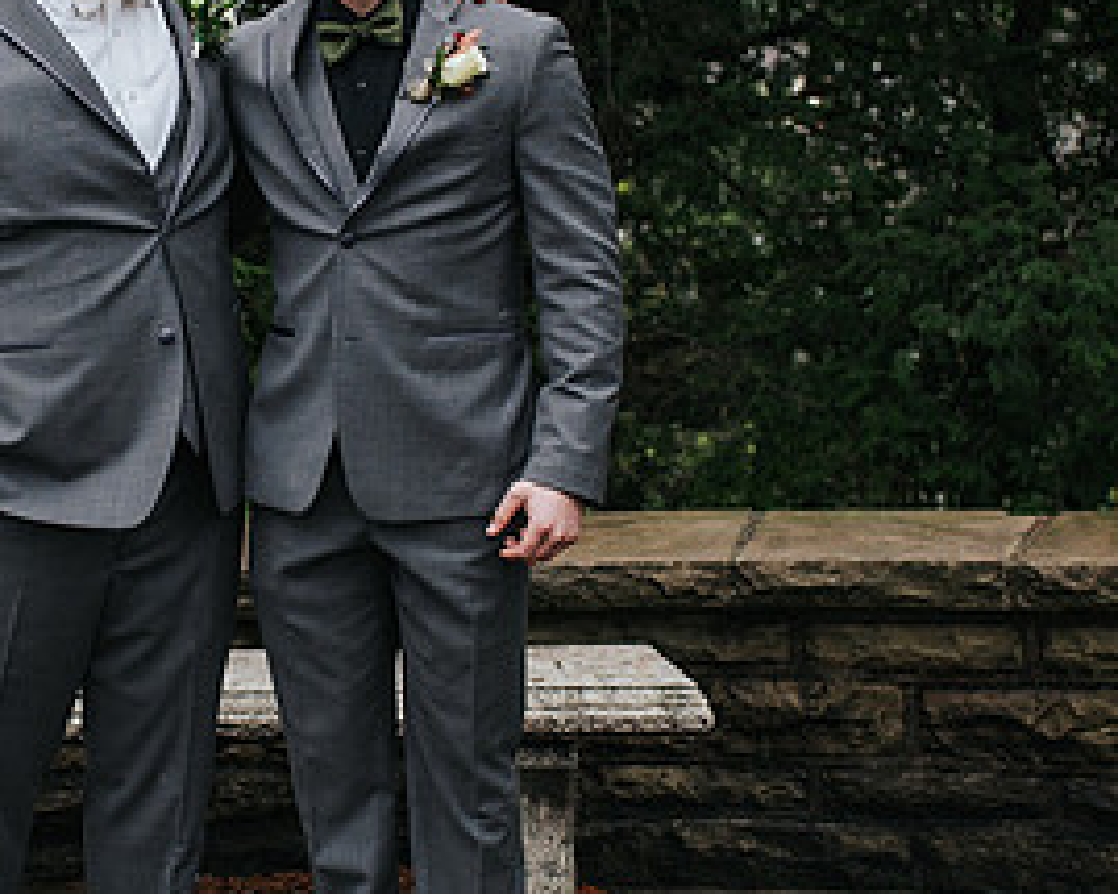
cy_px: 376
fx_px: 2944
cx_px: 151
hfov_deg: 21.1
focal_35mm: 89
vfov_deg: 17.3
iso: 800
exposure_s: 1/400
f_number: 3.2
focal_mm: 35
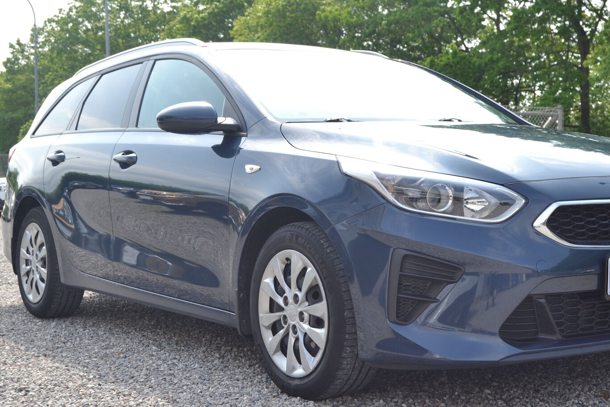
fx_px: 932
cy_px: 194
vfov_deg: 24.6
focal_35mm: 55
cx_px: 358
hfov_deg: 36.1
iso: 100
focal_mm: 26
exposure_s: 1/200
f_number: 7.1
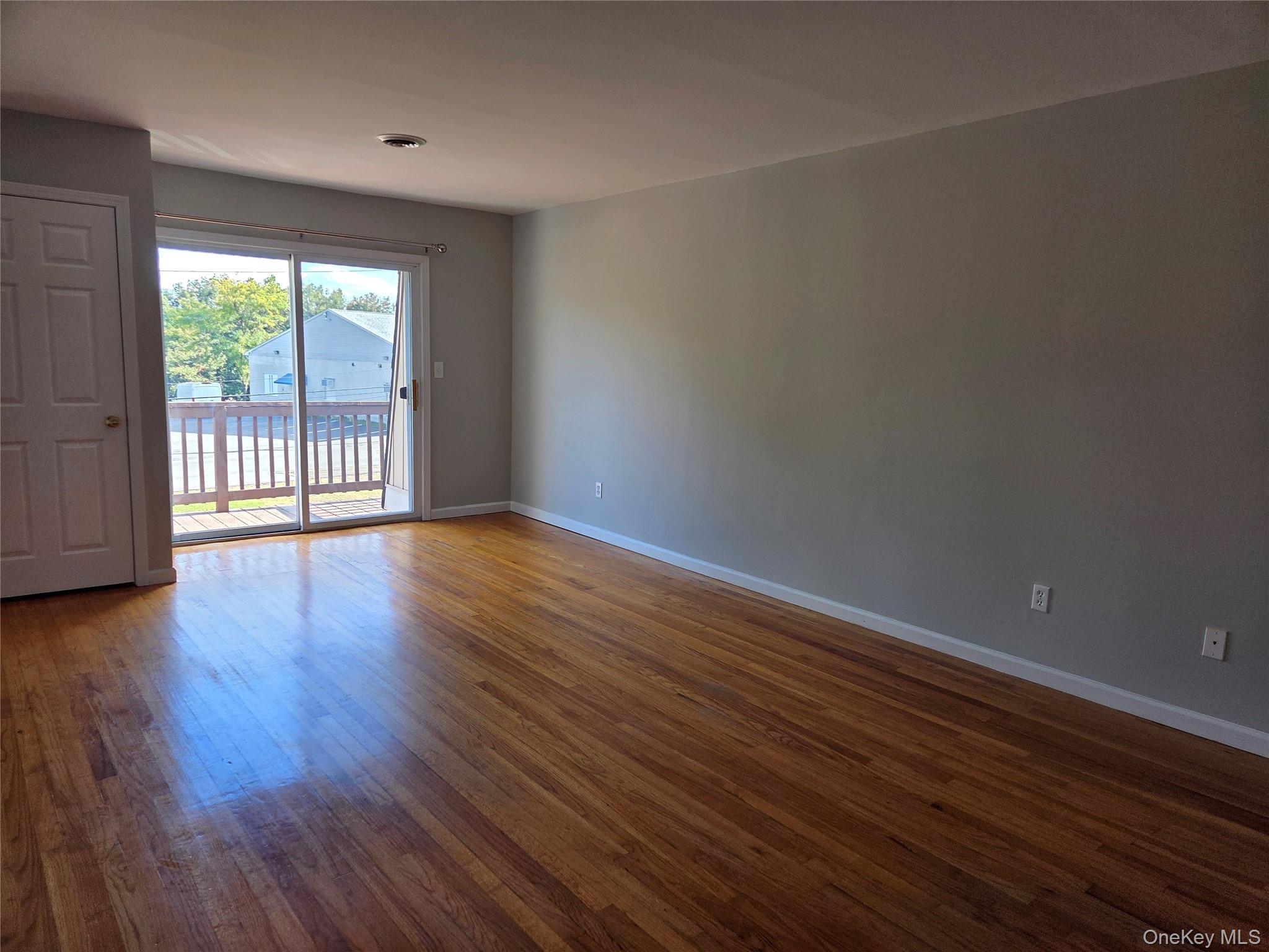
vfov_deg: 58.9
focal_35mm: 23
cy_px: 476
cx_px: 634
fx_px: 843
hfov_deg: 73.9
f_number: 1.8
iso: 64
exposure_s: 1/180
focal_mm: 5.4
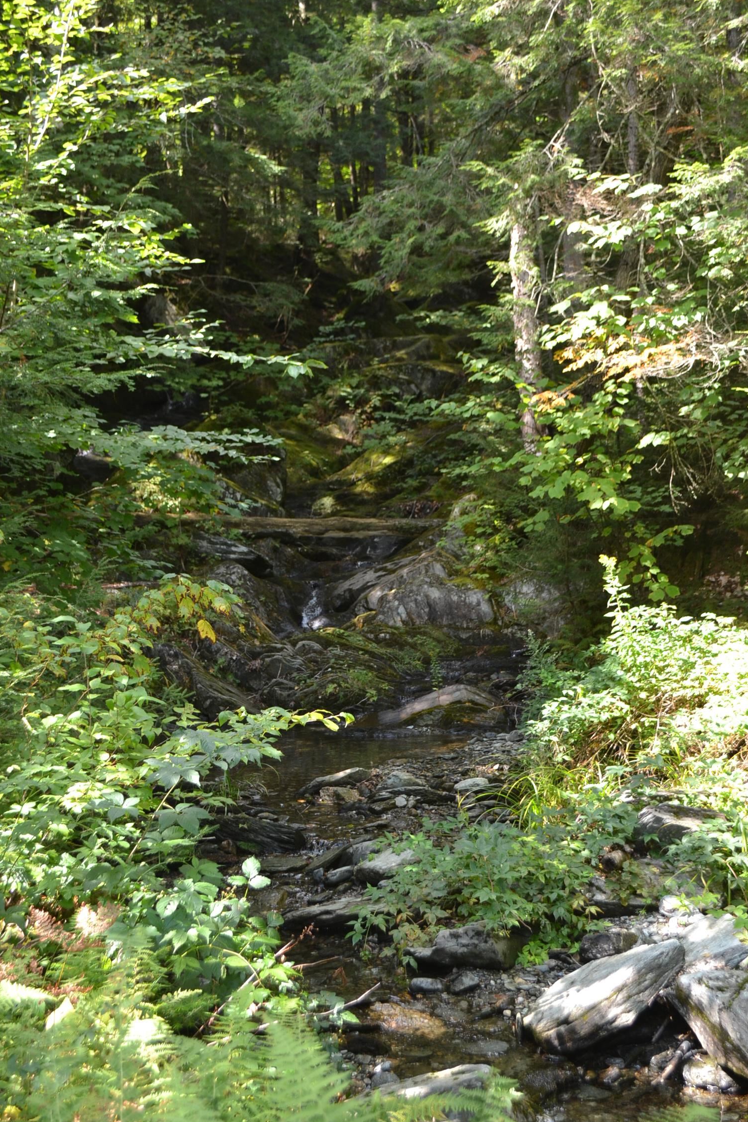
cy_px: 561
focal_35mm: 45
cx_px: 374
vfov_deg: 44.0
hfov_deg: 30.2
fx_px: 1387
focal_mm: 29
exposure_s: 1/100
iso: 400
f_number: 4.5
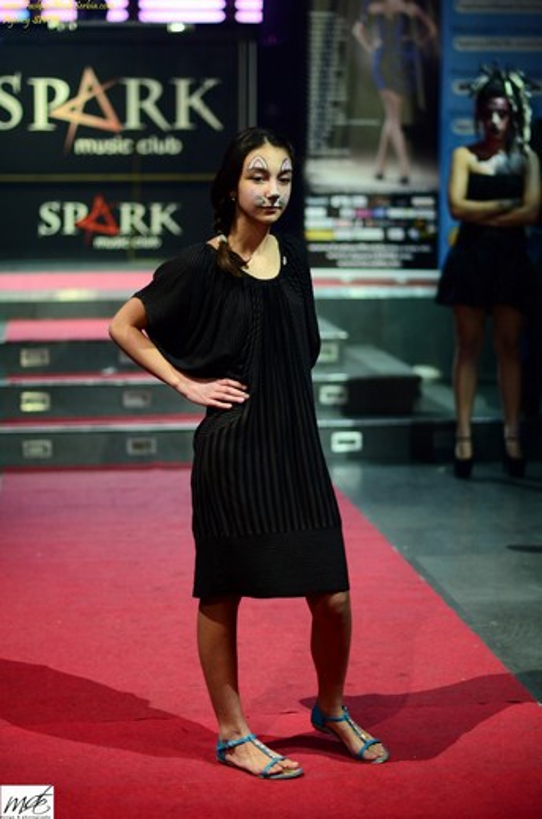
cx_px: 271
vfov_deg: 27.1
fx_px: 1703
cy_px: 410
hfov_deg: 18.1
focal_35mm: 75
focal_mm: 50
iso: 320
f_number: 1.4
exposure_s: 1/160
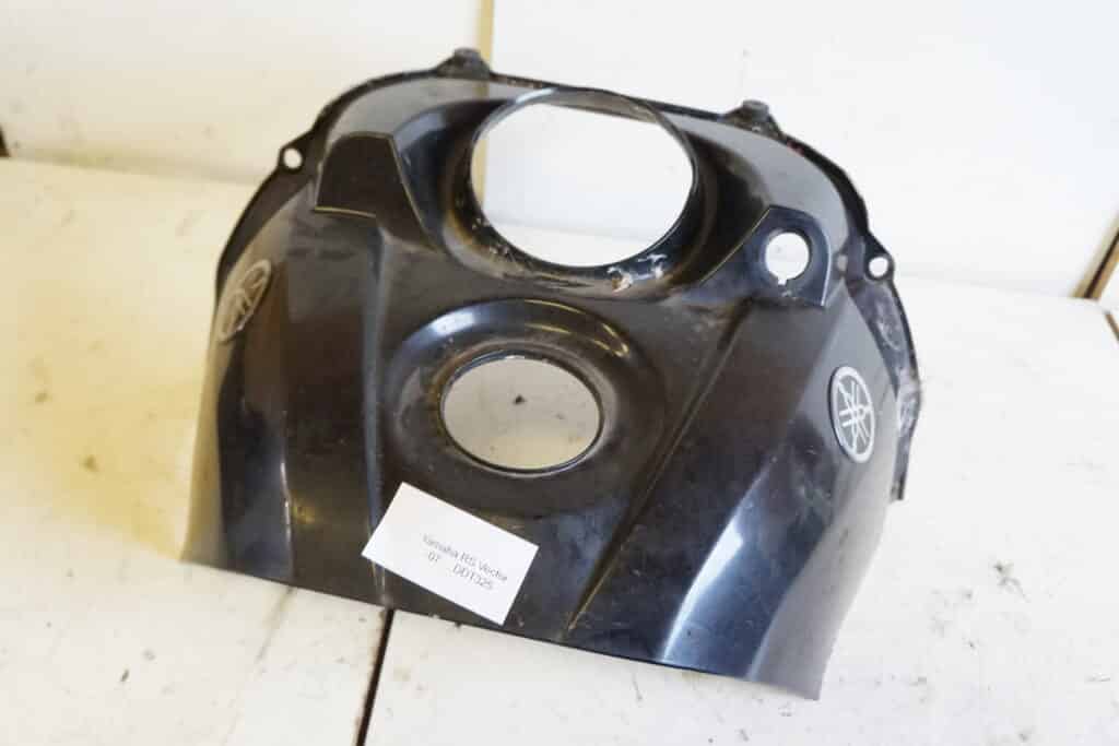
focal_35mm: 28
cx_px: 560
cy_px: 373
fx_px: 886
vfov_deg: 45.7
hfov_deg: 64.5
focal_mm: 19
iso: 2000
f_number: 4
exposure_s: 1/60
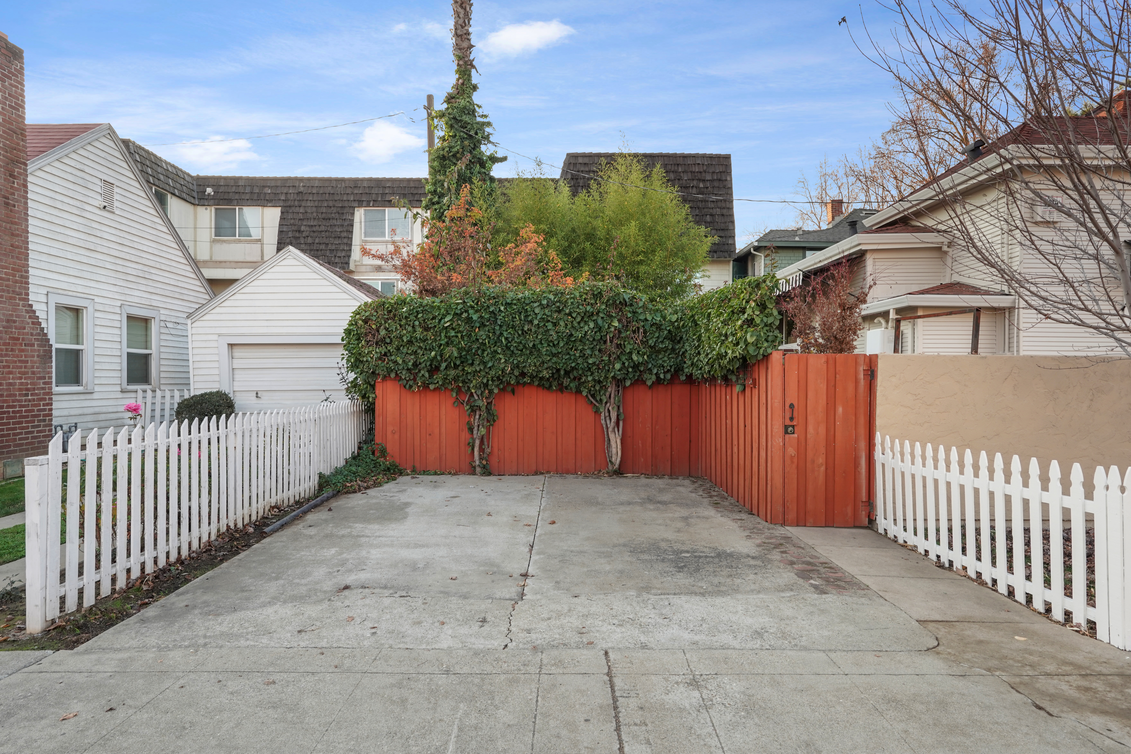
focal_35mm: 22
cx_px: 566
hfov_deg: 78.6
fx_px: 691
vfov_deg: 57.2
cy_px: 377
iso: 500
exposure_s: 1/40
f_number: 11
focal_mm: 22
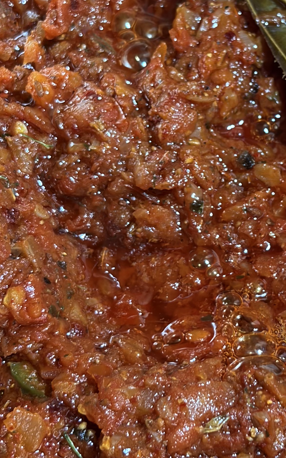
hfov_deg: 11.0
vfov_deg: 17.6
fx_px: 1471
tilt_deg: -57.6
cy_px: 168
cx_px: 271
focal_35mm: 118
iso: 160
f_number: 1.6
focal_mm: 5.96
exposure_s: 1/100
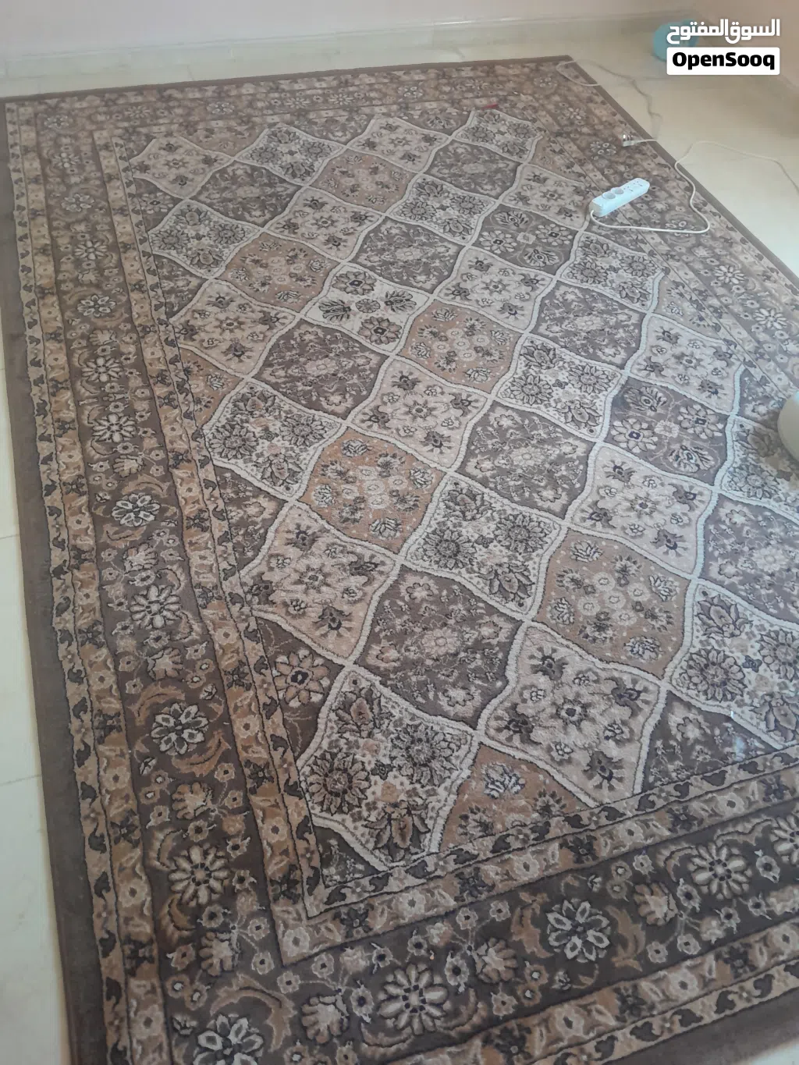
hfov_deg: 53.1
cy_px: 532
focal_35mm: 26
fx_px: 800
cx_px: 400
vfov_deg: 67.3
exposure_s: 1/50
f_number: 1.8
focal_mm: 3.98
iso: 320
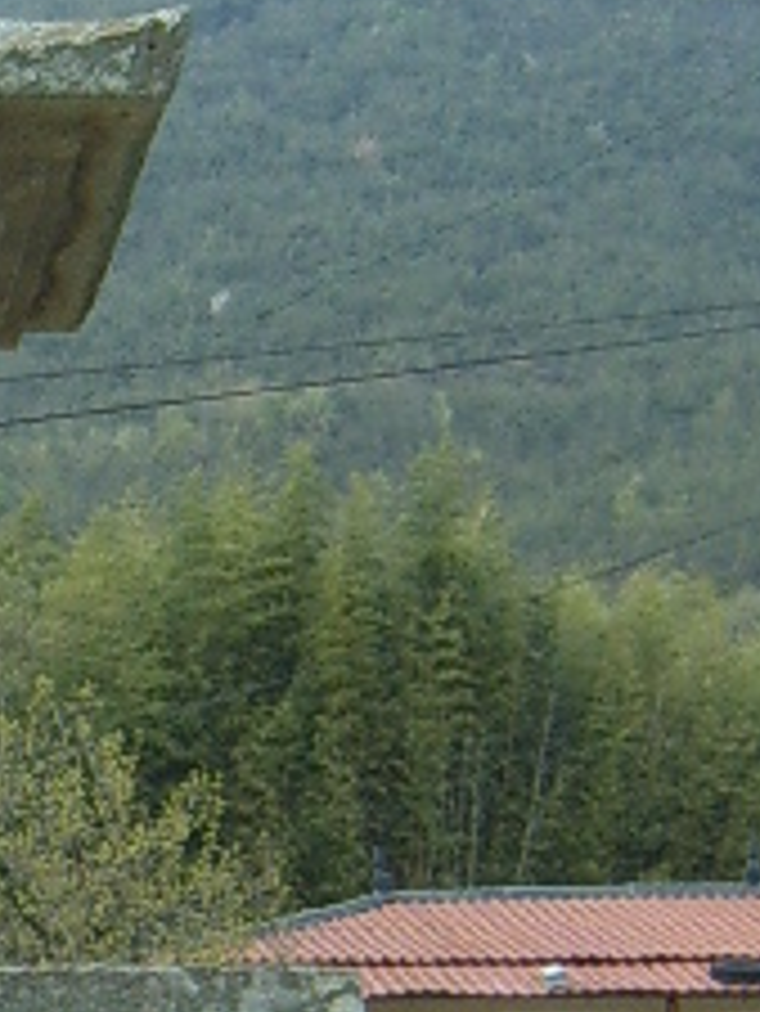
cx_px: -445
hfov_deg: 9.1
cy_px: 873
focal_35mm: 159
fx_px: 4650
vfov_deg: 12.3
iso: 50
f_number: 2.8
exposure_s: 1/250
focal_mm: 5.8
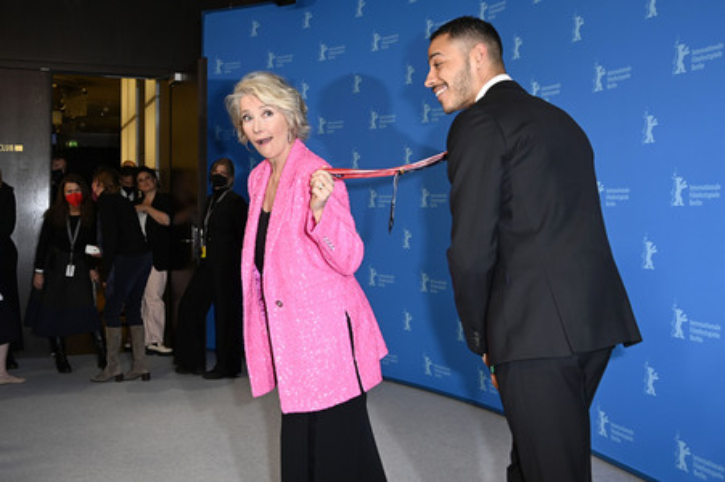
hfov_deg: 53.2
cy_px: 241
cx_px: 362
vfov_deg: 36.8
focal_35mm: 36
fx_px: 724
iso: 800
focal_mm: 36
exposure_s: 1/200
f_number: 5.6
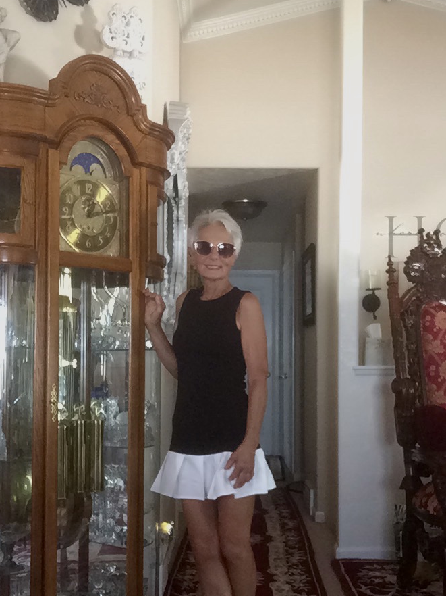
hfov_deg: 32.1
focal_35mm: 45
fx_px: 773
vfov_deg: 42.0
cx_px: 253
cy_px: 347
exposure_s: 1/15
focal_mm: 2.65
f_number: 2.2
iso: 320
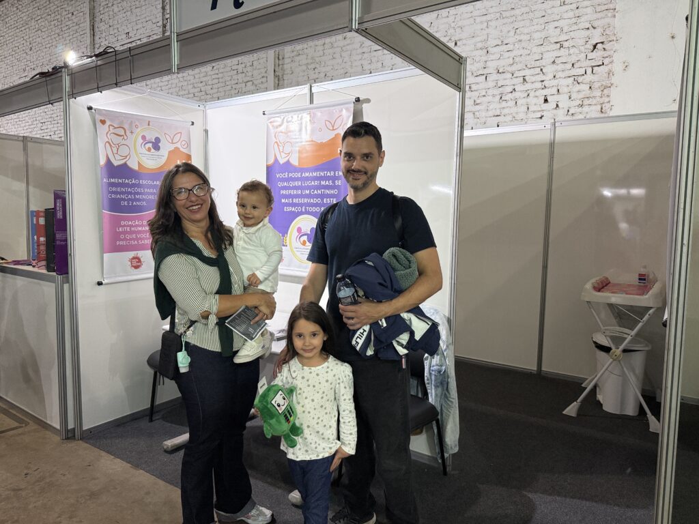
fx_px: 485
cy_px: 262
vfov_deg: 56.8
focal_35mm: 24
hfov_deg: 71.6
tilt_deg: -4.7
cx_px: 350
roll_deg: -1.2
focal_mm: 6.76
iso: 200
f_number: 1.78
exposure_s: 1/120
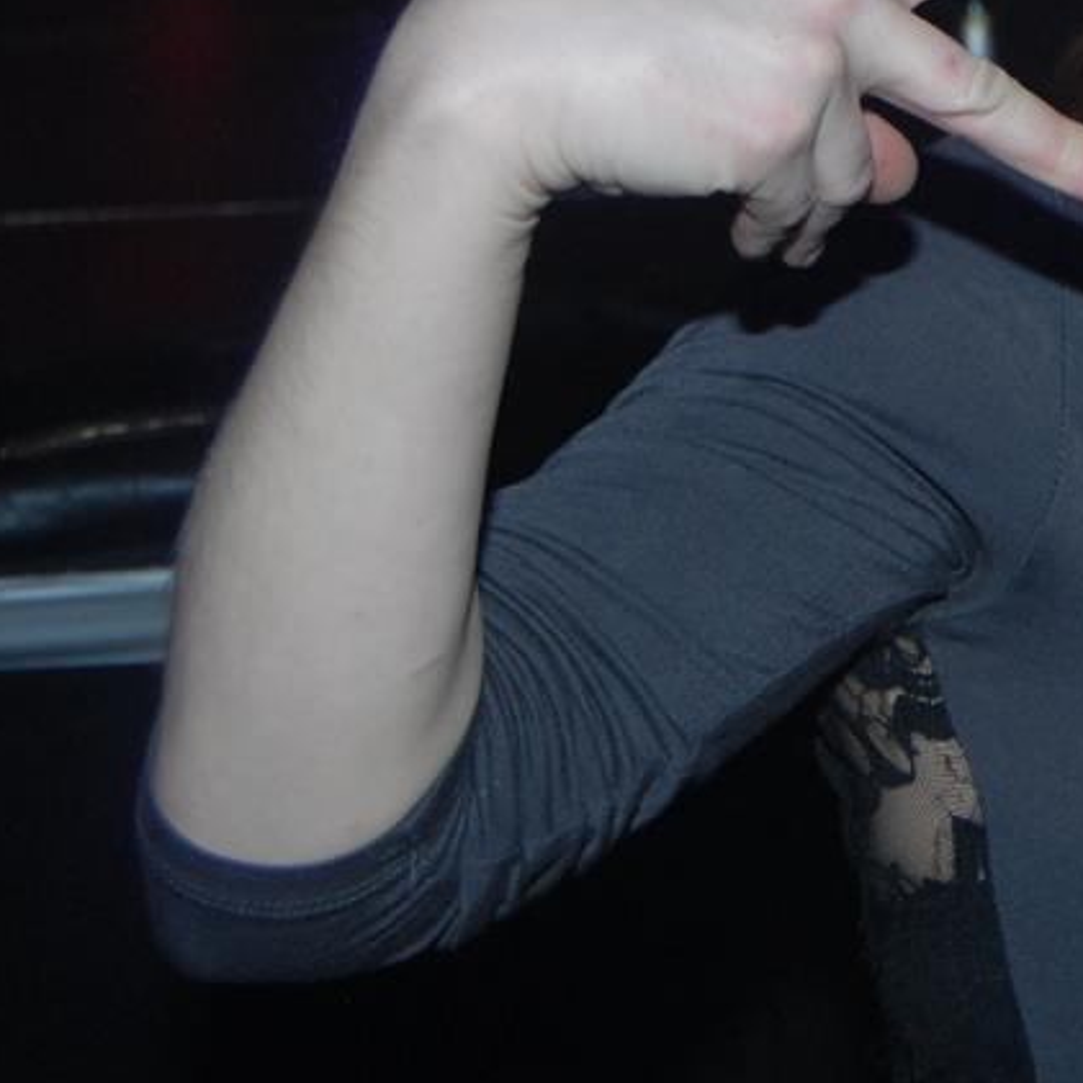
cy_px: 345
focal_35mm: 118
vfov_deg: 14.7
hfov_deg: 14.5
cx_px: 1168
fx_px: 4177
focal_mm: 34
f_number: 5.6
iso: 400
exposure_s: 1/6
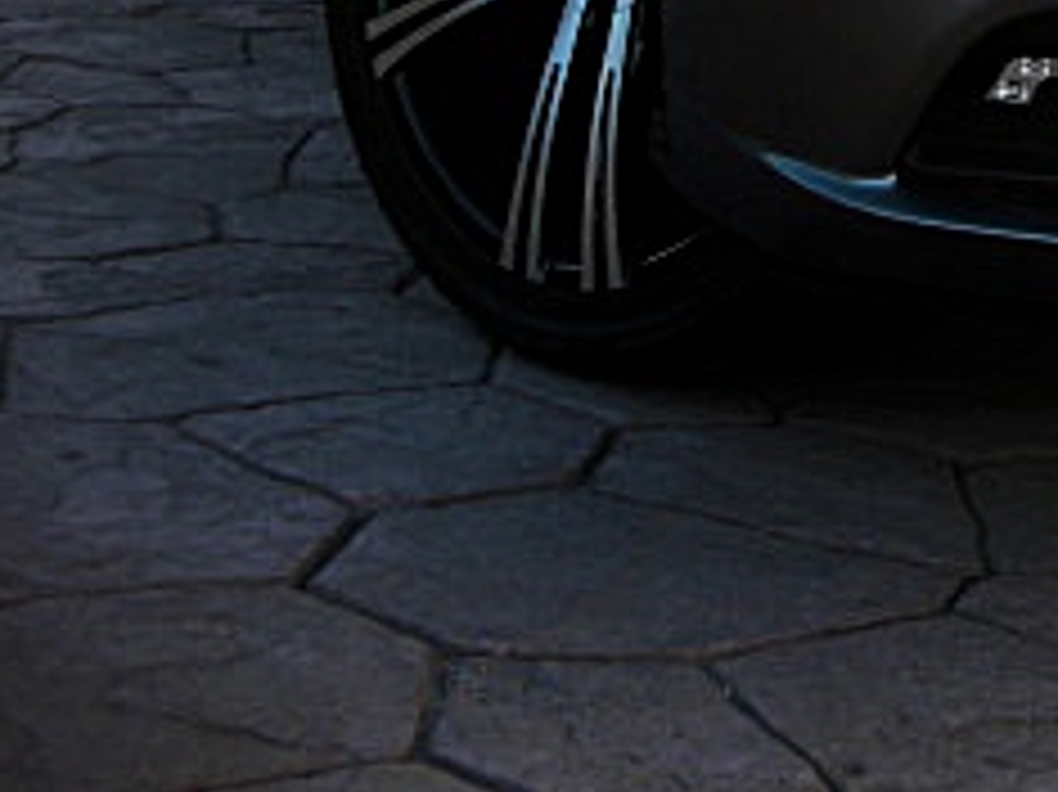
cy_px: -270
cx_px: 1423
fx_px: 2994
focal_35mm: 98
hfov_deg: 18.5
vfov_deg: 14.4
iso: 50
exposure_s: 1/125
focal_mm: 6.3
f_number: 2.8
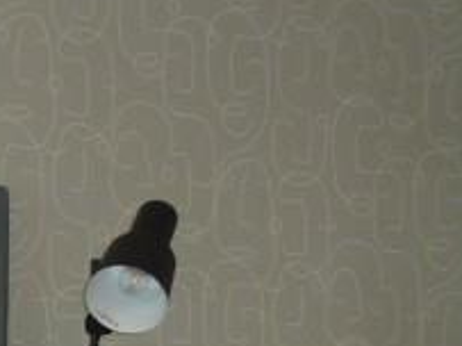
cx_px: -209
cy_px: 599
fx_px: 1681
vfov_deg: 11.1
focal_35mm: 126
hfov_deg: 14.7
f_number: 3.3
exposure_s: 1/30
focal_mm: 4.1
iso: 125
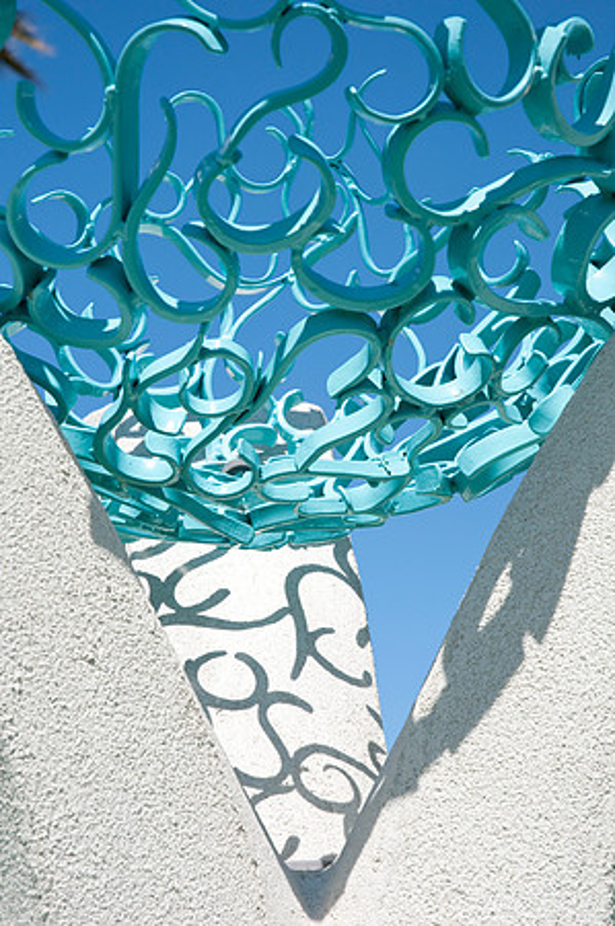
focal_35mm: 84
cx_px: 308
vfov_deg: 24.2
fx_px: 2157
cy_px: 463
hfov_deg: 16.2
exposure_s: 1/800
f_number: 7.1
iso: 200
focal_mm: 56
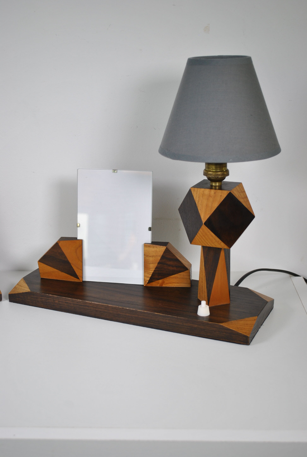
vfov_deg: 37.8
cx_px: 154
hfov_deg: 25.9
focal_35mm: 52
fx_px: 668
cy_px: 228
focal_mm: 35
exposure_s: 1/200
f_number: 5
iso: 200
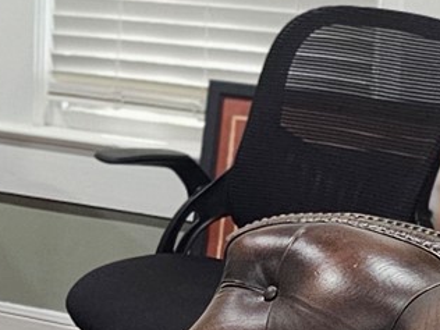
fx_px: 1894
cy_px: -19
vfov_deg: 9.9
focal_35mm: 149
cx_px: -533
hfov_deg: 11.5
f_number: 1.7
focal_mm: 6.3
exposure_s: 1/120
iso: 500
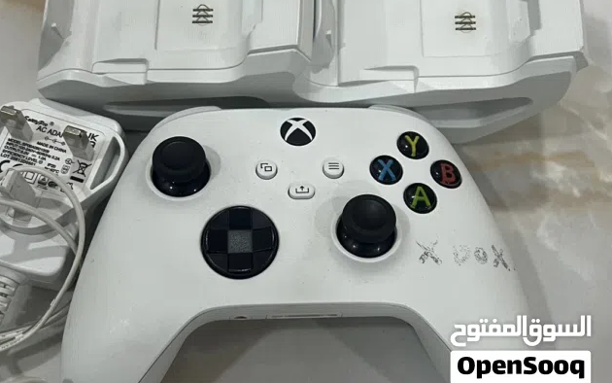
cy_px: 175
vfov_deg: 44.5
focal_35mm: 28
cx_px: 304
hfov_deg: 66.5
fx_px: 467
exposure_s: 1/97
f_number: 1.5
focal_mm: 5.7
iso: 125
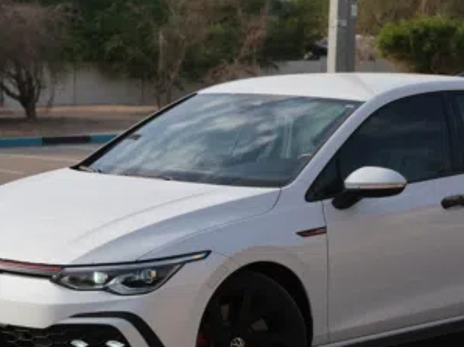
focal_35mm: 122
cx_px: 232
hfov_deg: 16.2
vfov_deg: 12.1
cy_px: 210
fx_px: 1634
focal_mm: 56
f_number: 4.5
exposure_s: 1/1600
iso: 320
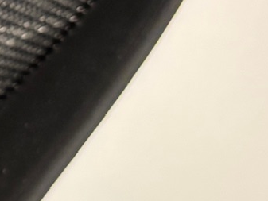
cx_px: -346
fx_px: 1224
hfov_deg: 10.9
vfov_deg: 9.3
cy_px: -1
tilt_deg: -23.8
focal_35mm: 158
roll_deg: -2.5
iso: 400
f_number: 1.6
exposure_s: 1/50
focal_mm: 5.96
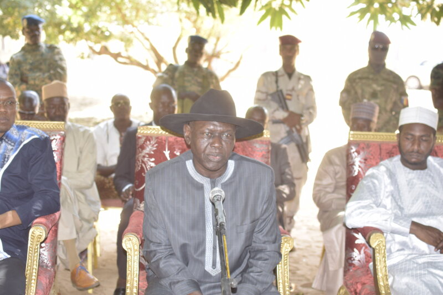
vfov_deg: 25.7
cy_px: 148
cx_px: 222
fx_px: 646
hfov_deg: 37.9
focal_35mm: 52
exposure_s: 1/60
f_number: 2.8
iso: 100
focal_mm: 35
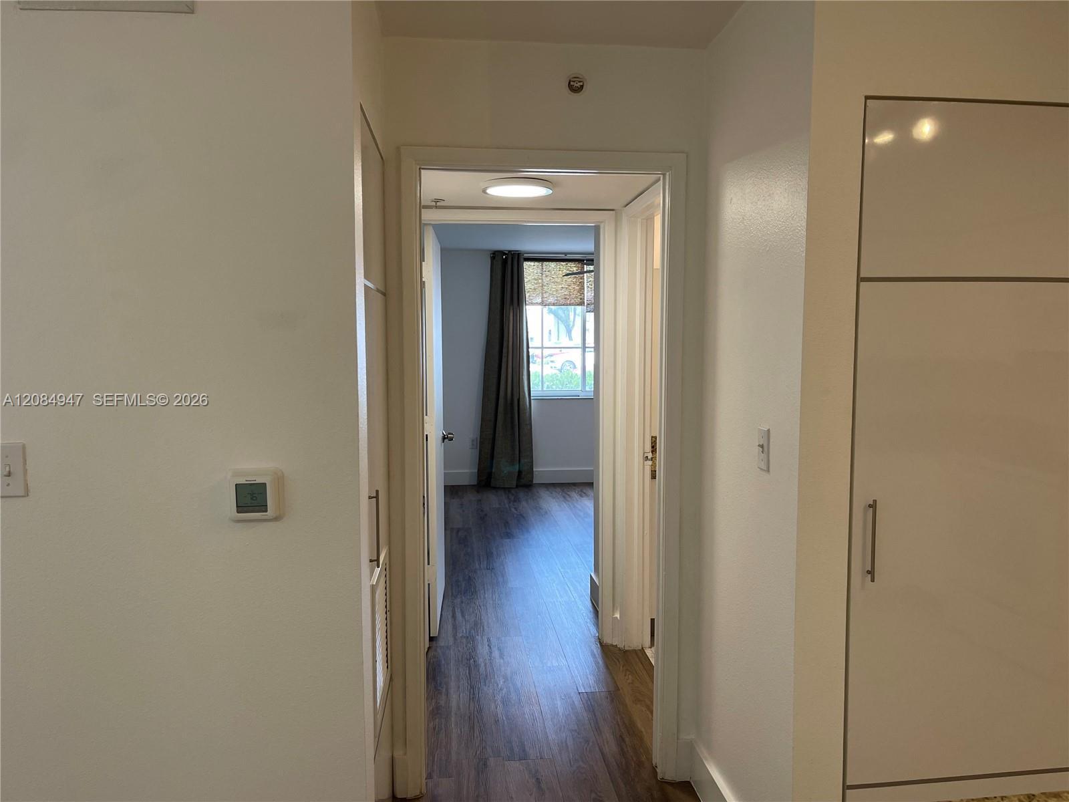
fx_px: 772
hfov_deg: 69.4
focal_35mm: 25
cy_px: 401
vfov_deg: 54.9
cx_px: 534
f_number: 1.6
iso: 125
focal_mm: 5.1
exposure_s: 1/120
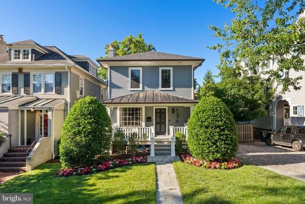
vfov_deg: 60.8
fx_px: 174
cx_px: 152
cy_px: 102
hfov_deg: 82.5
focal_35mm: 20
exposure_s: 1/160
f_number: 9
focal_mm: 20.5
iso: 200
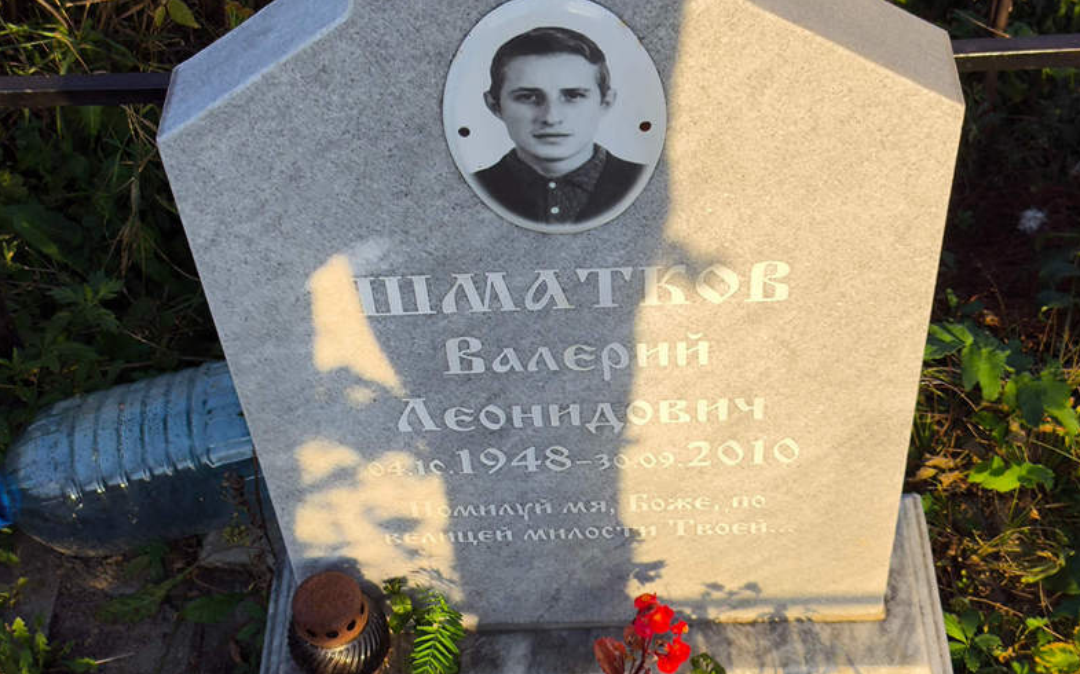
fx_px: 1589
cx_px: 546
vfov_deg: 23.9
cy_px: 409
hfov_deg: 37.5
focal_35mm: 54
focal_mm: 4.71
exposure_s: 1/832
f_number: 1.7
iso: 50
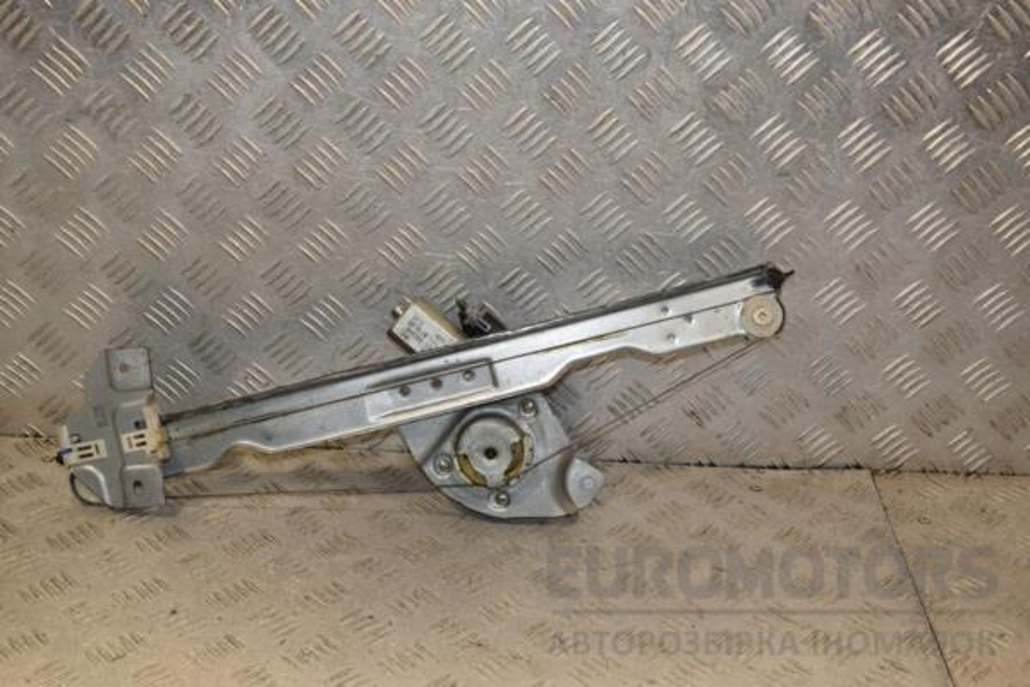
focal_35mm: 51
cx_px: 515
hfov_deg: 38.9
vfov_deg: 26.5
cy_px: 344
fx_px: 1459
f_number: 6.3
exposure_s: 1/200
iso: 800
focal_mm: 34
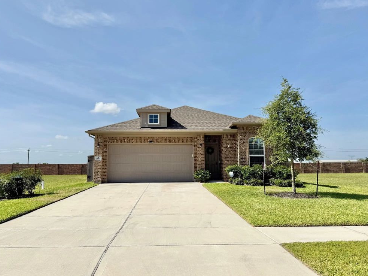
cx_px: 180
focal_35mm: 25
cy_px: 137
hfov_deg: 69.4
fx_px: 266
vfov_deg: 54.9
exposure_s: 1/9091
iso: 80
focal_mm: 6.76
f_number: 1.78
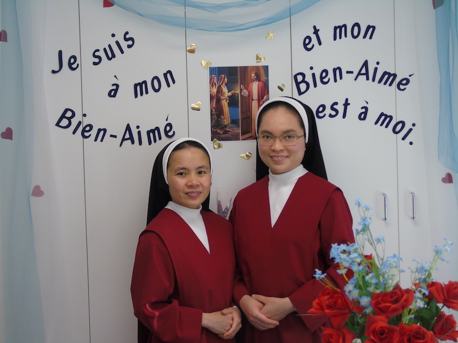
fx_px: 1085
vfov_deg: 18.0
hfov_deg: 23.8
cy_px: 172
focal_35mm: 82
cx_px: 229
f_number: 4.1
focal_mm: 15
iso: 200
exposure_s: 1/30
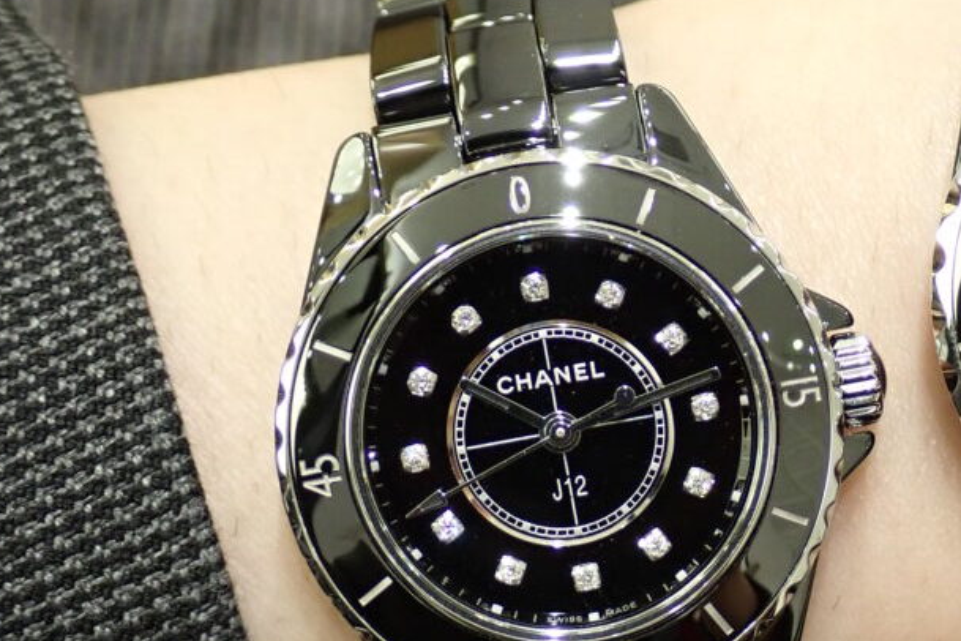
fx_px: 3390
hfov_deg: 15.9
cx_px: 873
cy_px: 422
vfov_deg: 10.8
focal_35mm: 127
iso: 320
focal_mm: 11.09
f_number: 3.6
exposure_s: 1/60
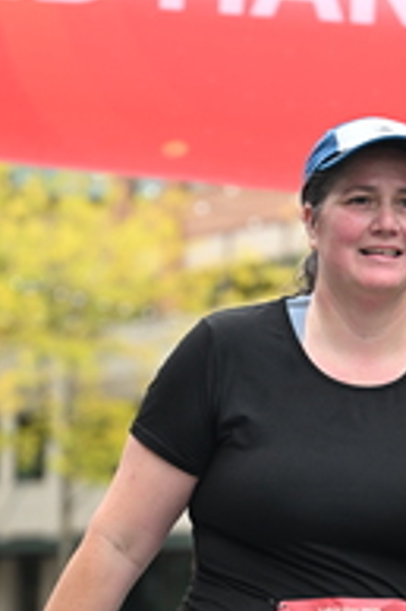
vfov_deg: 9.8
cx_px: 279
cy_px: 494
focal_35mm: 210
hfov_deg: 6.5
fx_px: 3559
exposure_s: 1/1250
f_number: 2.8
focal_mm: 74
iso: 400
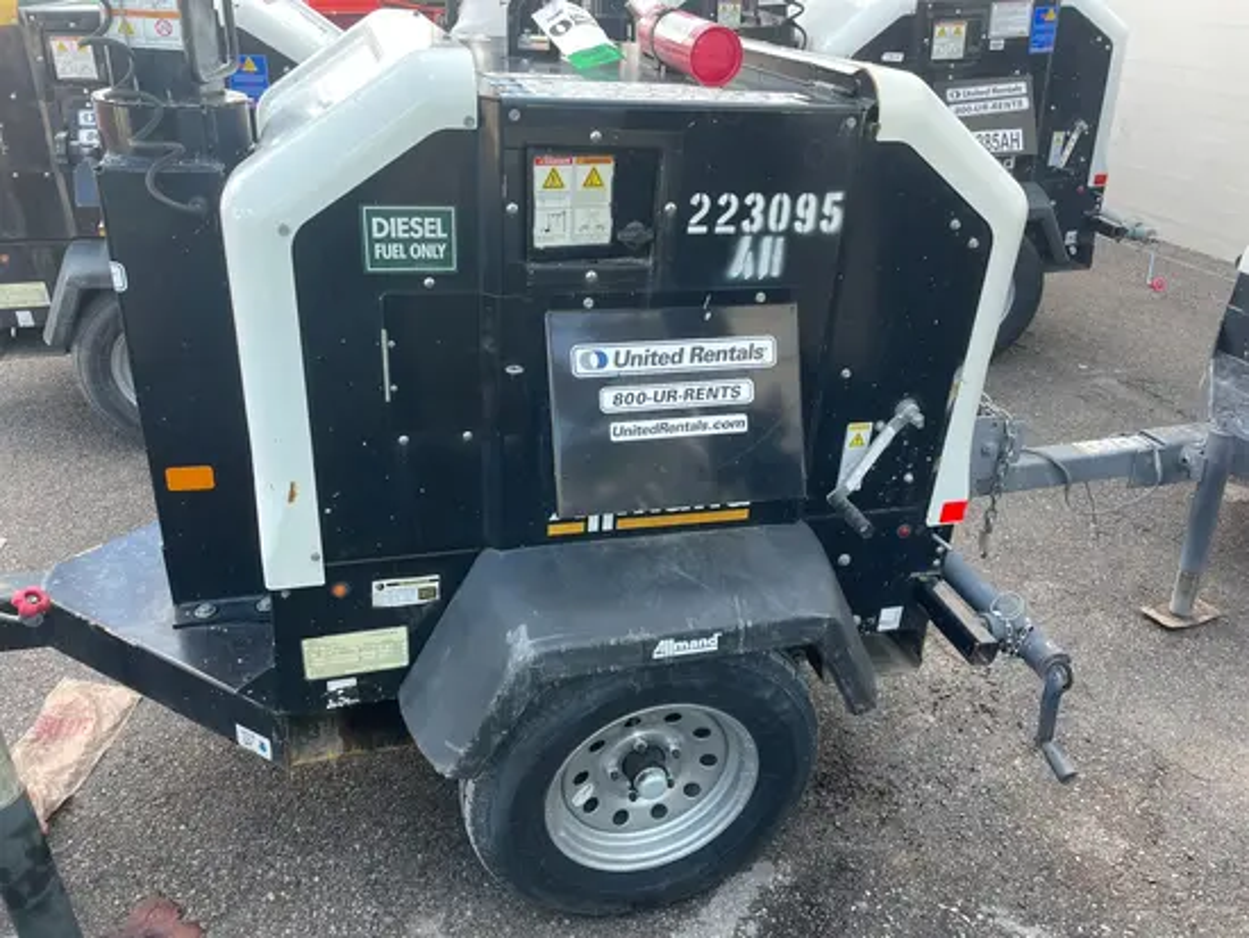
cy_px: 469
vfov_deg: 53.1
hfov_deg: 67.3
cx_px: 624
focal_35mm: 26
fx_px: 939
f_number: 1.6
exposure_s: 1/121
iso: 40
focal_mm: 4.2
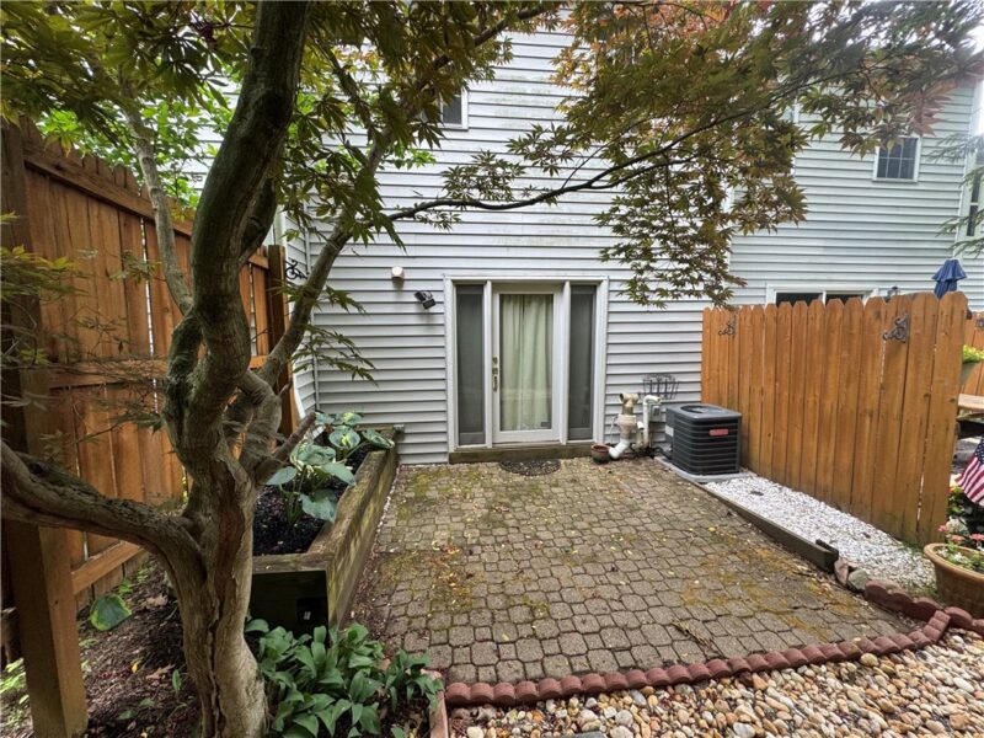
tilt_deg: -7.2
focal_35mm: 14
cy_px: 369
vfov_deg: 85.7
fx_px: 398
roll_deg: +0.5
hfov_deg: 102.1
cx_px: 492
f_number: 2.2
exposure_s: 1/99
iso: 64
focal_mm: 2.22
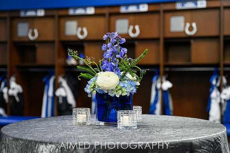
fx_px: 324
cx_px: 115
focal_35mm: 51
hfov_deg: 39.1
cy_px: 76
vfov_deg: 26.6
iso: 2500
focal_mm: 49
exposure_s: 1/400
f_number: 3.5
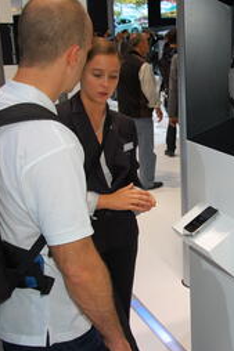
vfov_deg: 38.2
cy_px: 173
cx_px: 205
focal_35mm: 52
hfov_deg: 25.3
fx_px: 508
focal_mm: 22
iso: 200
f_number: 4.5
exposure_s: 1/80
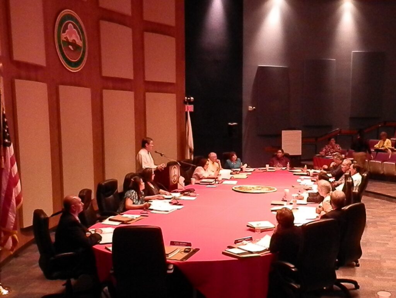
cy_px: 149
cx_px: 198
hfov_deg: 55.3
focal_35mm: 33
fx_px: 378
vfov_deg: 43.0
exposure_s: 1/30
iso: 1600
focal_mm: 5.96
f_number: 3.2
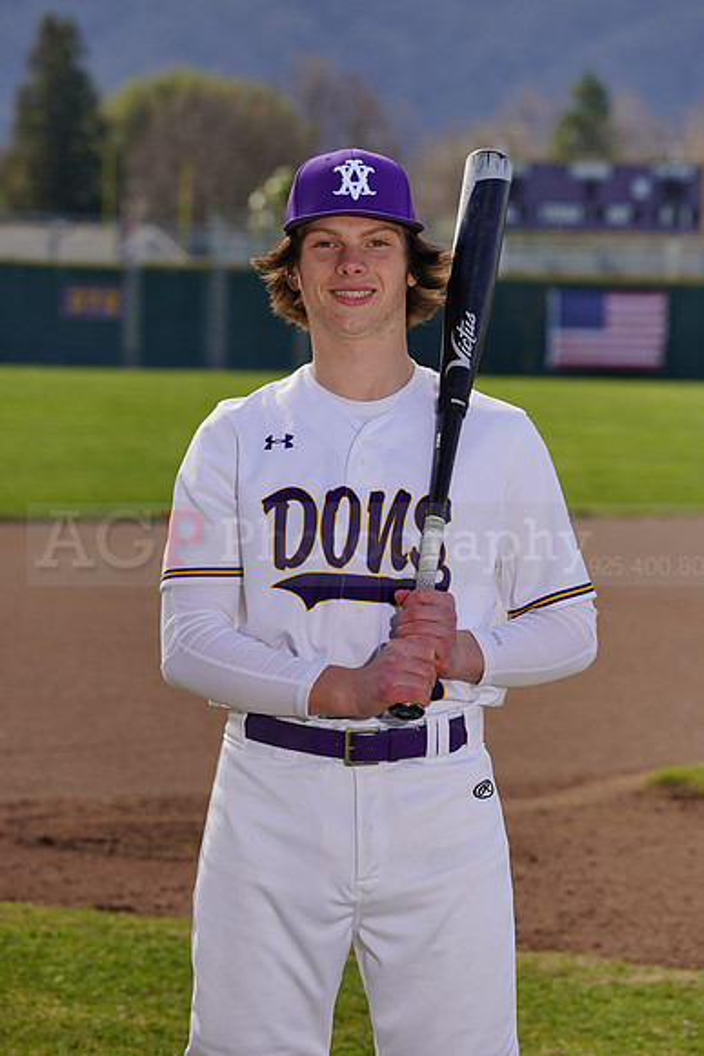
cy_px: 528
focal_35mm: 189
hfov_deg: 7.3
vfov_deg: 10.9
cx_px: 352
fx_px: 5540
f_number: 9
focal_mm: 189
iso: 100
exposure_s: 1/250
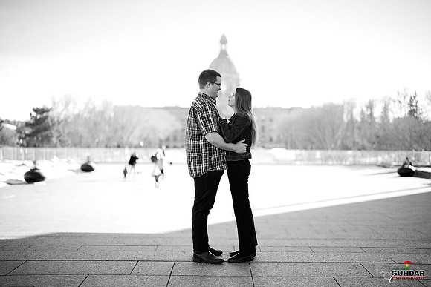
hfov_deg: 39.6
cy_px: 144
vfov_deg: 27.0
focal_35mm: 50
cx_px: 216
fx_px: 599
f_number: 1.2
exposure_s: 1/3200
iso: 125
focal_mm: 50
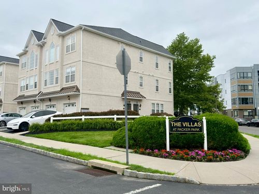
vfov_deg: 46.7
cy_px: 97
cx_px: 130
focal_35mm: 30
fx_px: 224
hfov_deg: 60.0
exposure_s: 1/5128
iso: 64
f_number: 1.78
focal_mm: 6.76
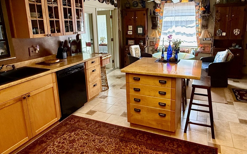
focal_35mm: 25
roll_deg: +0.8
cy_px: 58
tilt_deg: -9.6
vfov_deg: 48.8
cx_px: 138
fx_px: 168
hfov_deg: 72.3
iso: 400
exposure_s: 1/120
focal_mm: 2.22
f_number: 2.2
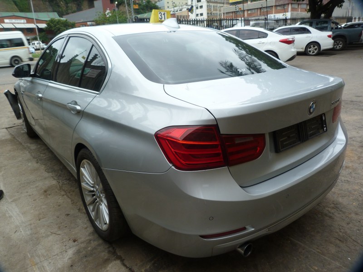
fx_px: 262
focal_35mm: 25
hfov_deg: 69.4
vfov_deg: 54.9
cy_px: 136
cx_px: 182
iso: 80
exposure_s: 1/160
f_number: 4
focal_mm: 4.5
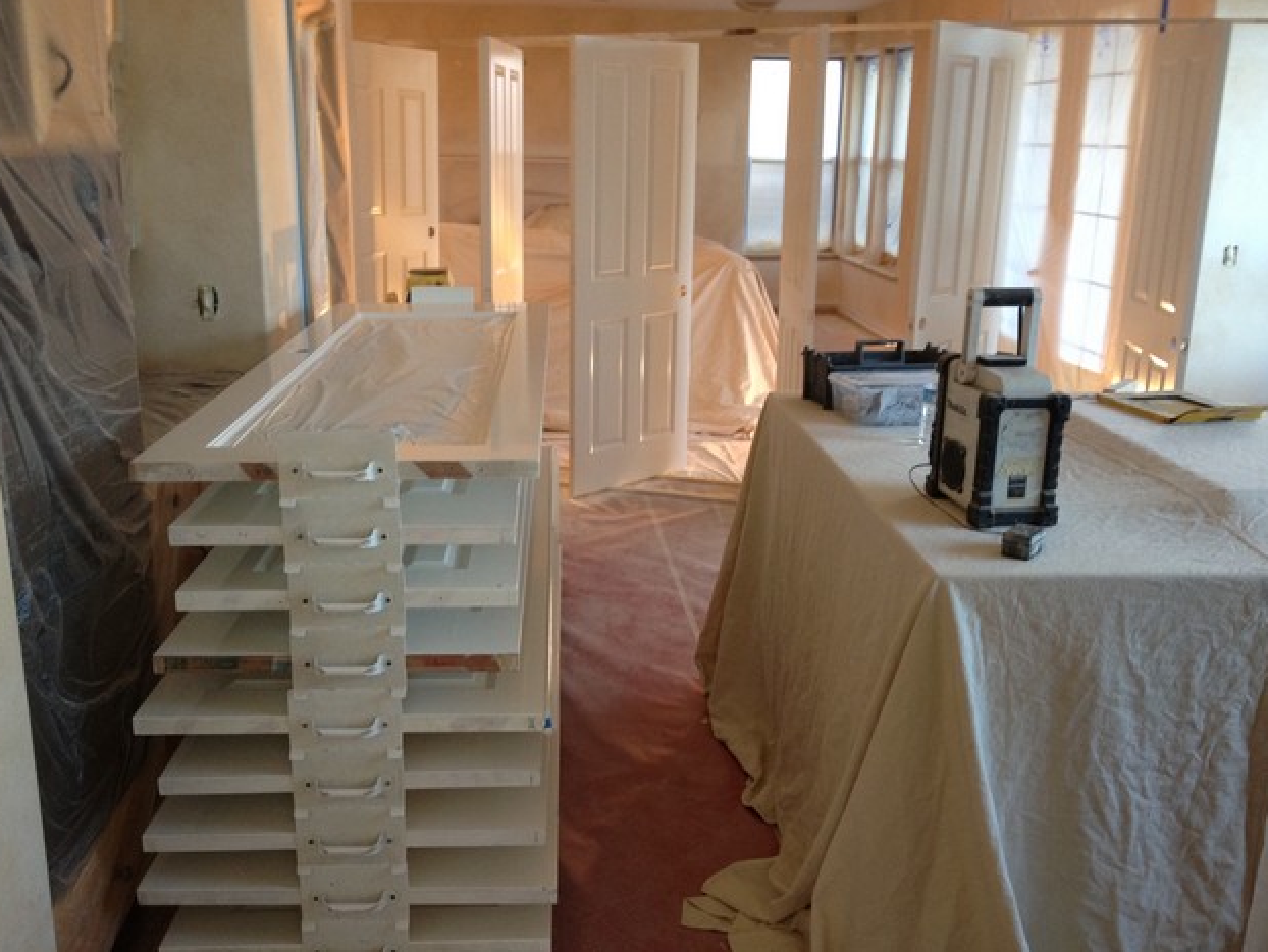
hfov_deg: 51.3
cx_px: 622
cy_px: 467
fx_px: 1319
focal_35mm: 36
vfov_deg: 39.7
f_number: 2.4
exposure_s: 1/20
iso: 125
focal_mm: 4.28
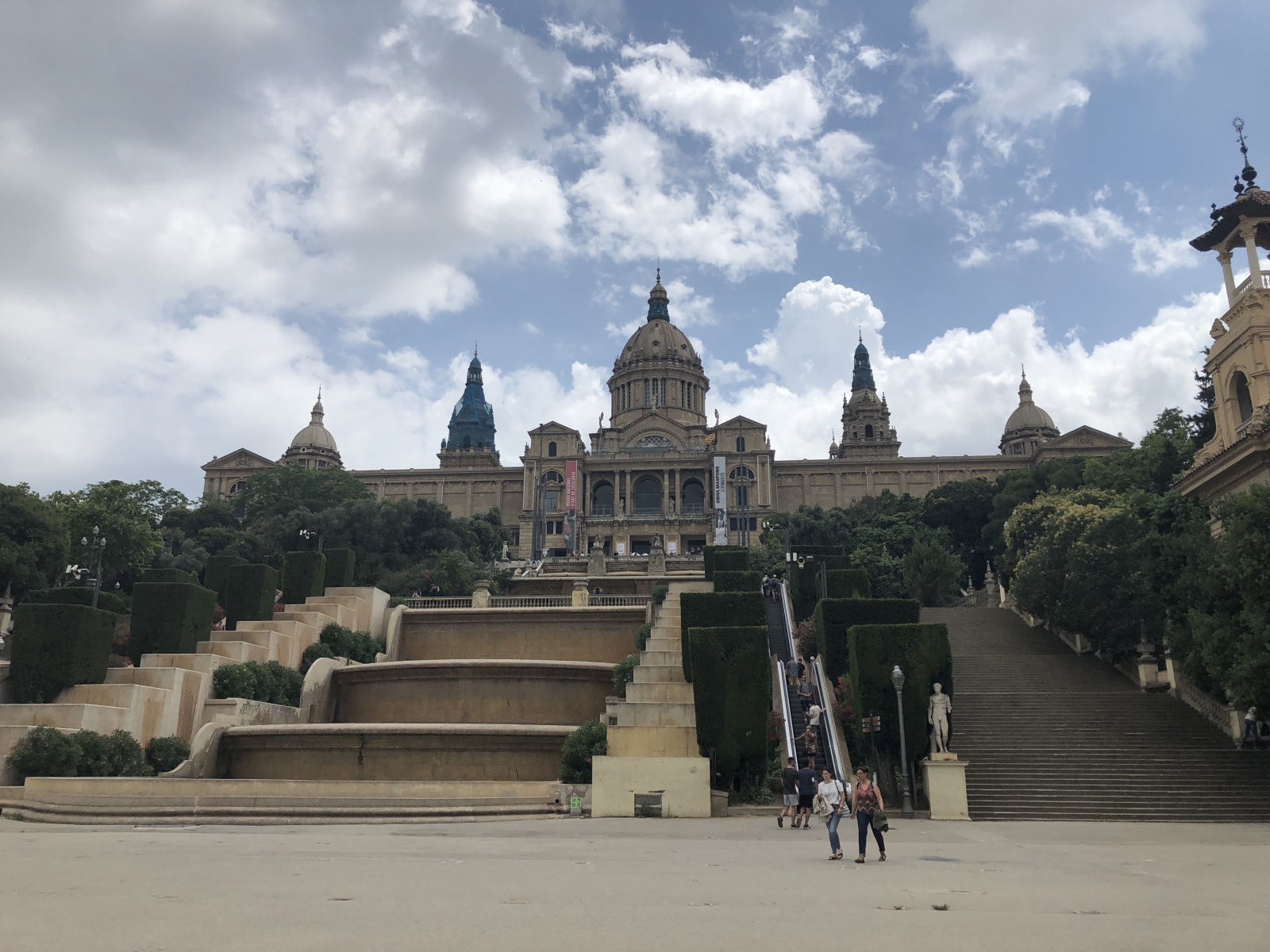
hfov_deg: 63.4
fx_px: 1027
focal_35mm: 28
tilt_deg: +17.4
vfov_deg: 49.7
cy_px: 476
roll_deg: -1.4
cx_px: 635
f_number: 1.8
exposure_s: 1/4367
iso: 20
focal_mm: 3.99
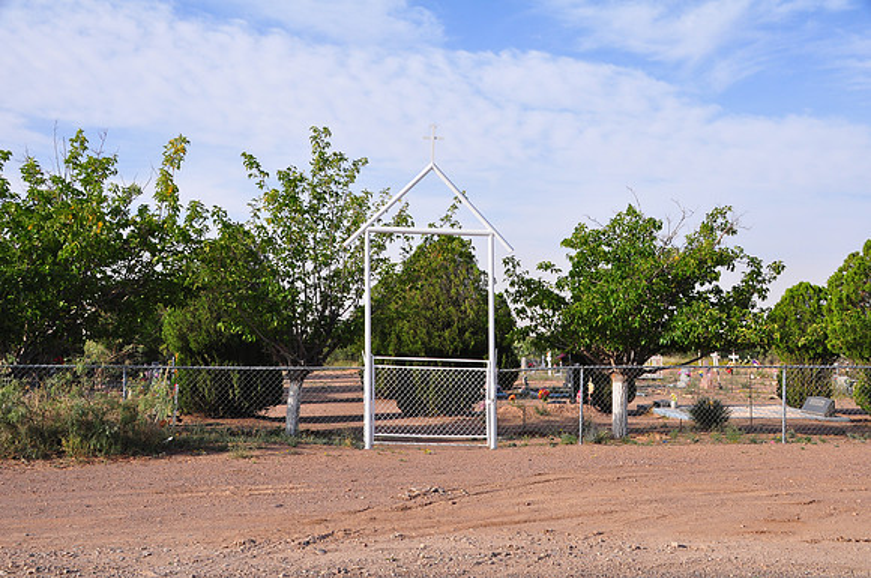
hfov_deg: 42.4
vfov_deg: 28.9
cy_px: 289
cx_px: 436
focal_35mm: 46
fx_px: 1123
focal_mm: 31
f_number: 13
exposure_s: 1/160
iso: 200
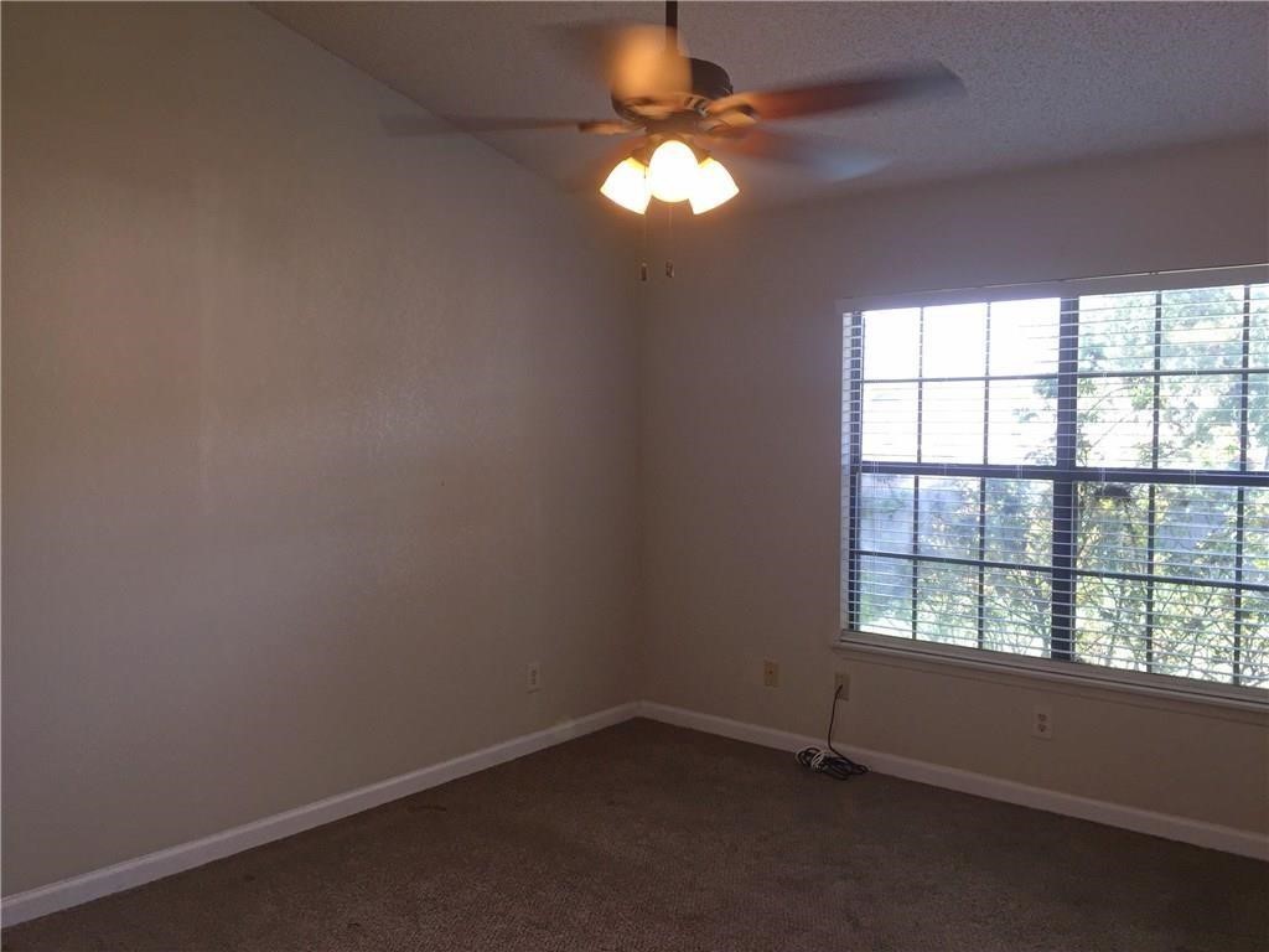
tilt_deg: -0.8
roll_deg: -1.4
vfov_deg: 48.2
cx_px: 634
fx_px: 1063
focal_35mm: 29
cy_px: 476
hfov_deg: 61.7
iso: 32
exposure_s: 1/53
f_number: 2.2
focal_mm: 4.15
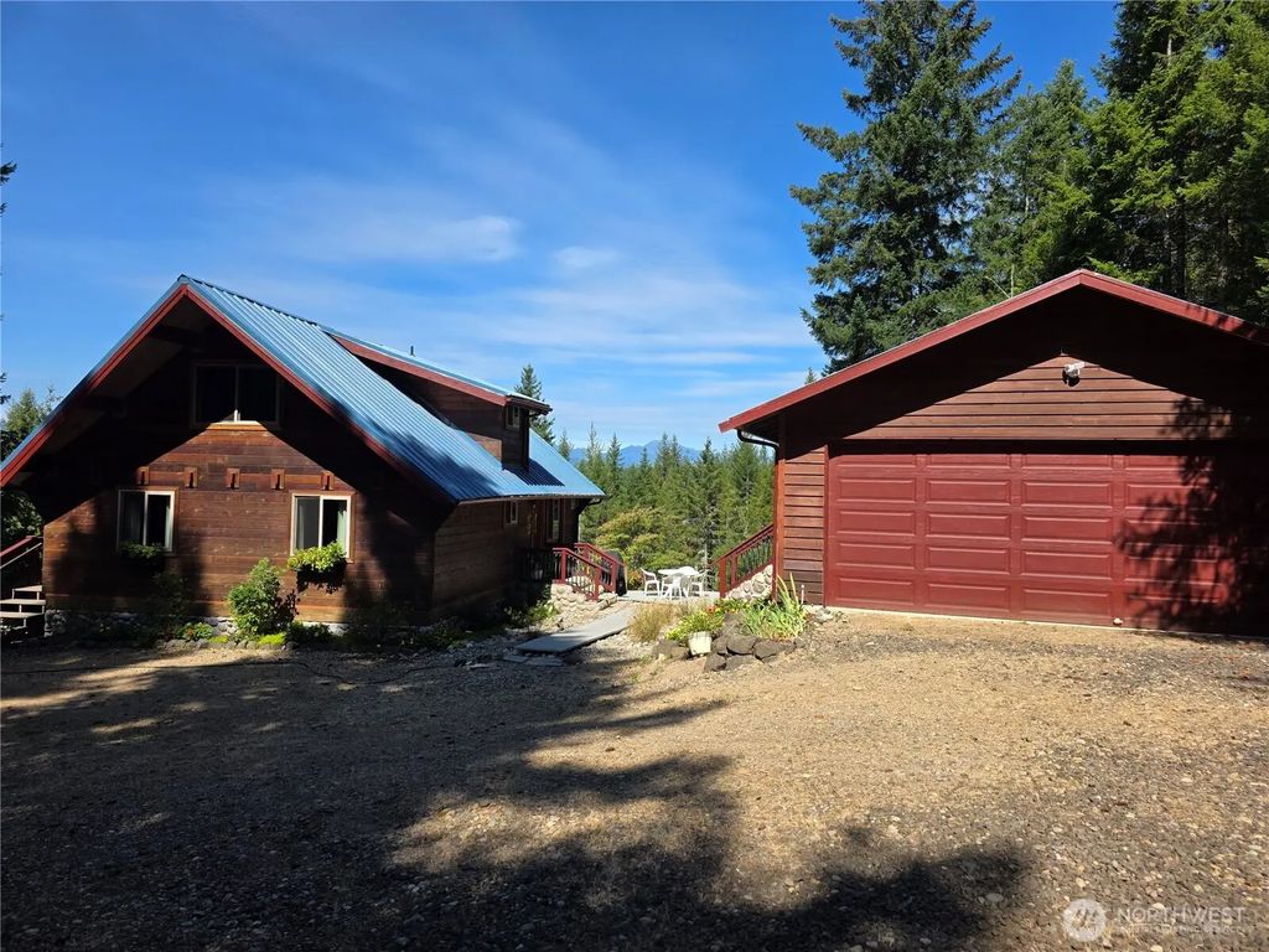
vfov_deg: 58.9
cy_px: 476
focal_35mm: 23
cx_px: 634
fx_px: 843
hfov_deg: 73.9
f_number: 1.7
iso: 80
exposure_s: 1/4237
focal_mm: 6.3
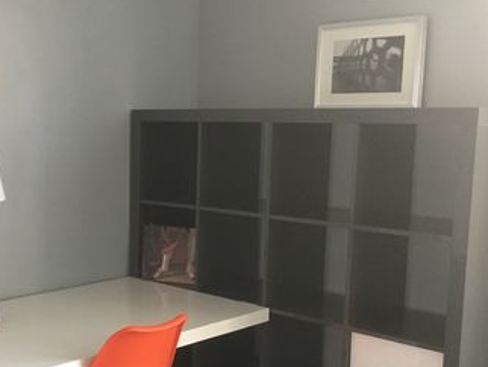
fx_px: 762
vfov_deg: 26.9
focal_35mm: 54
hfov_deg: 35.0
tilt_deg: -10.2
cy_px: 237
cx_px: 145
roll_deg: +0.5
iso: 200
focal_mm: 4.15
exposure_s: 1/33
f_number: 2.2
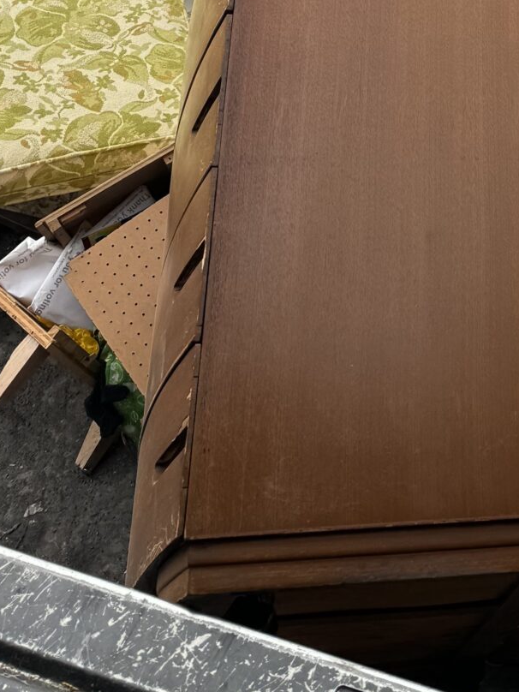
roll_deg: -0.5
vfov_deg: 21.5
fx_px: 1519
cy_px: -343
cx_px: 716
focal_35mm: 76
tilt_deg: -23.6
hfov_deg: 17.8
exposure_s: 1/2105
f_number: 1.78
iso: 80
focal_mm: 6.86
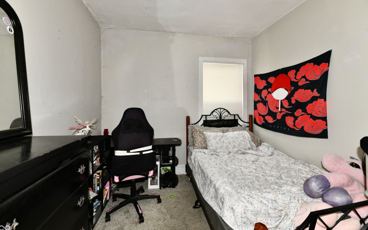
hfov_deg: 101.4
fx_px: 150
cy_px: 108
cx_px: 187
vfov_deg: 74.7
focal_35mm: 15
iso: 640
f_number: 6.3
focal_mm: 14
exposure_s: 1/60
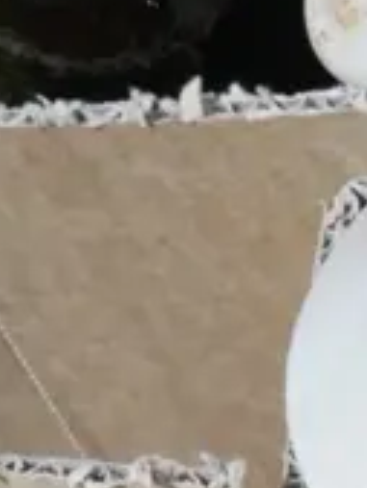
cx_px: 1065
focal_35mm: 290
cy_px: 1201
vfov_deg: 6.5
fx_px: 4094
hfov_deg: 4.9
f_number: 5.2
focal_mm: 24
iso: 1000
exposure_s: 1/60
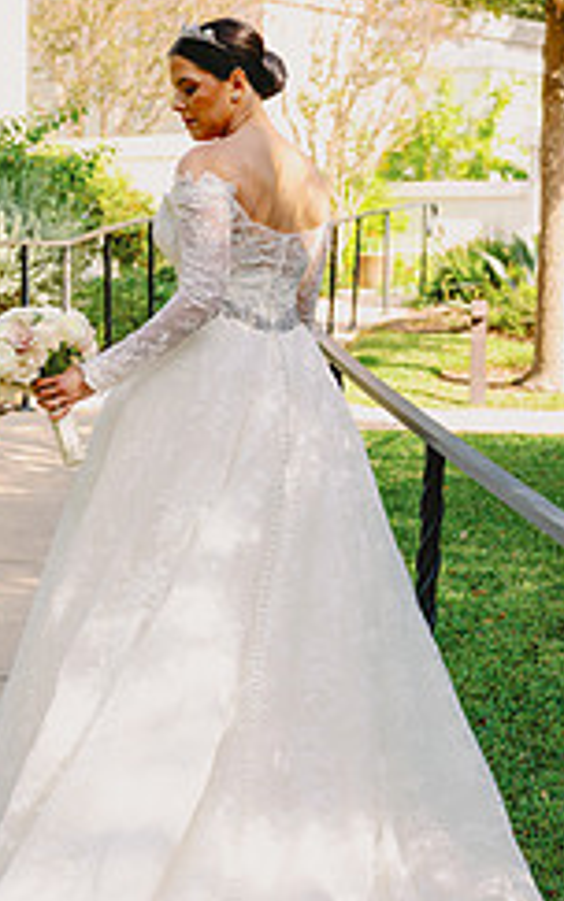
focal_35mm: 83
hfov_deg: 15.7
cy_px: 463
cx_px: 204
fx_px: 2040
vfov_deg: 24.9
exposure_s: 1/1000
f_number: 3.5
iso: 400
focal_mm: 44
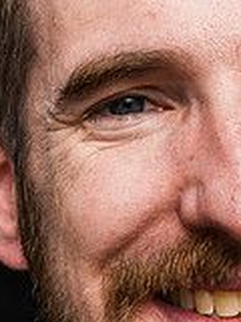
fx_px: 1643
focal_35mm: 177
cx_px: 228
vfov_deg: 11.2
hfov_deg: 8.4
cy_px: 163
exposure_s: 1/125
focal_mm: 80
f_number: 9
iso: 100
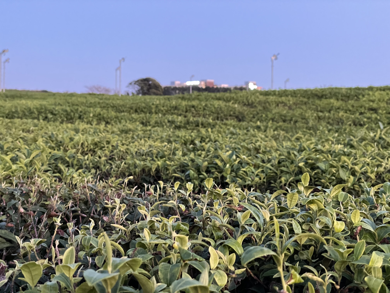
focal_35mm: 52
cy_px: 146
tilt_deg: -2.2
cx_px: 195
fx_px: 586
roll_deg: -0.6
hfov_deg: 36.8
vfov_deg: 28.0
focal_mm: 6
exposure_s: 1/15
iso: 1600
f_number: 2
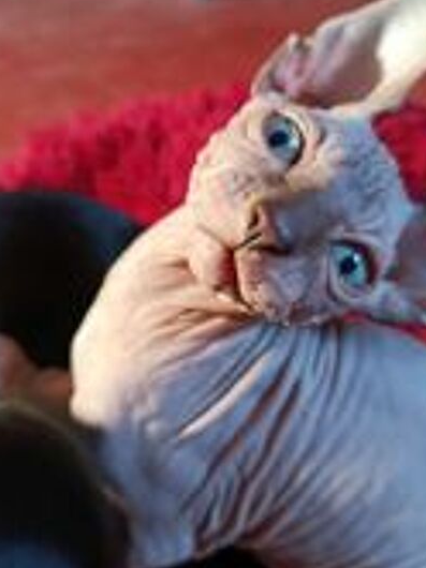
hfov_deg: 48.2
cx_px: 217
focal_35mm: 29
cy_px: 260
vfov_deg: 61.6
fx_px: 476
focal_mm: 5.24
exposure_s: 1/25
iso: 1128
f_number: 1.7
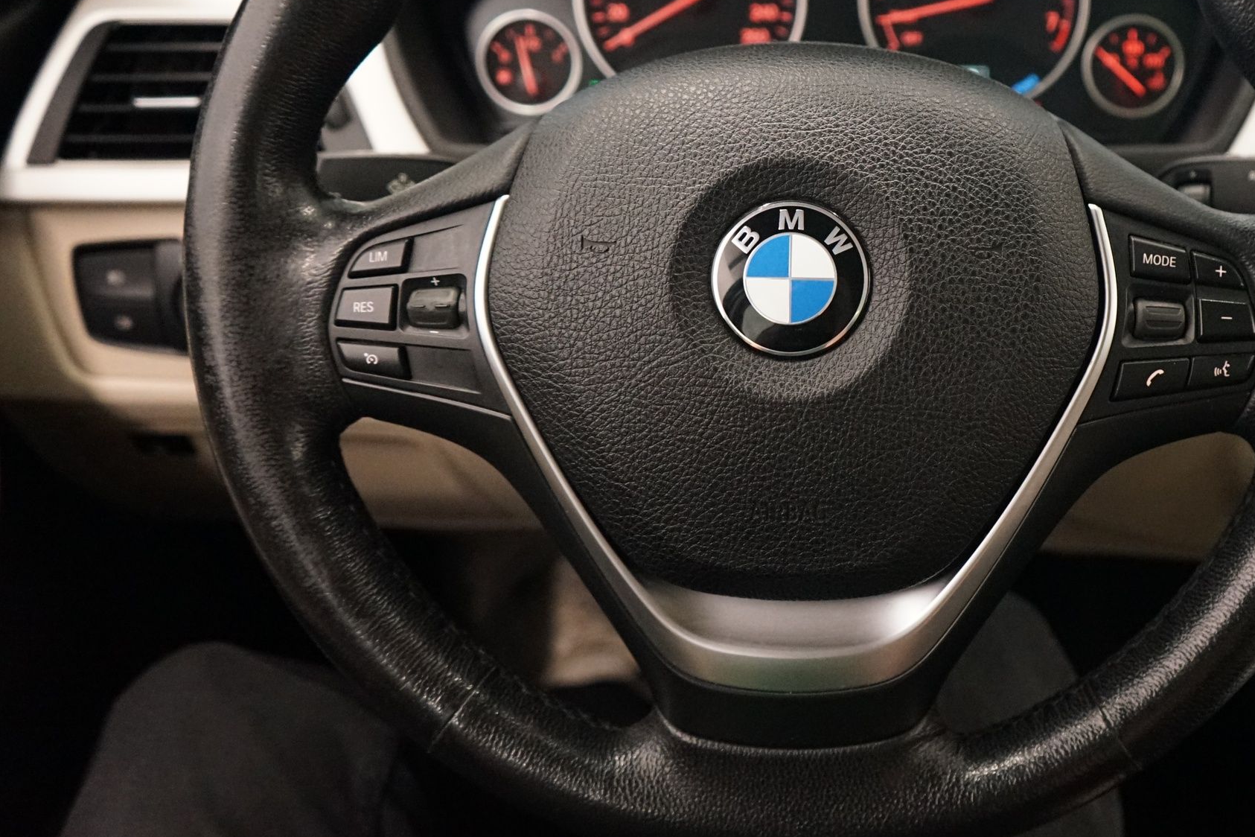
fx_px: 1499
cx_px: 930
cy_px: 289
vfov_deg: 31.0
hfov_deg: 44.1
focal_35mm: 43
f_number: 3.5
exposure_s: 1/160
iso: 5000
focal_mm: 29
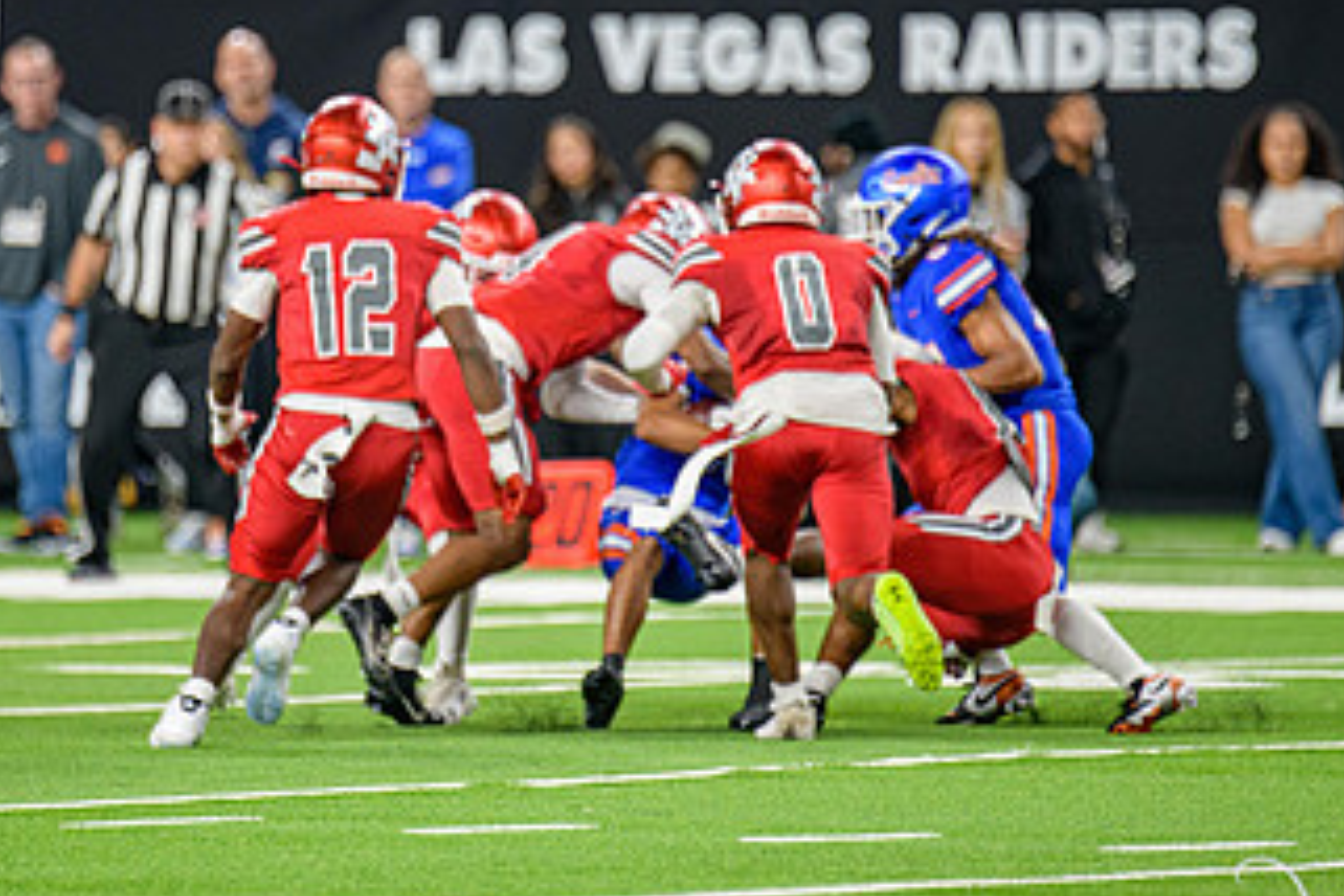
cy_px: 354
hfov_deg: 3.8
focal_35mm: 542
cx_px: 469
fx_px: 20233
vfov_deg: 2.5
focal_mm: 300
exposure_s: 1/400
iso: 1000
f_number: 2.8
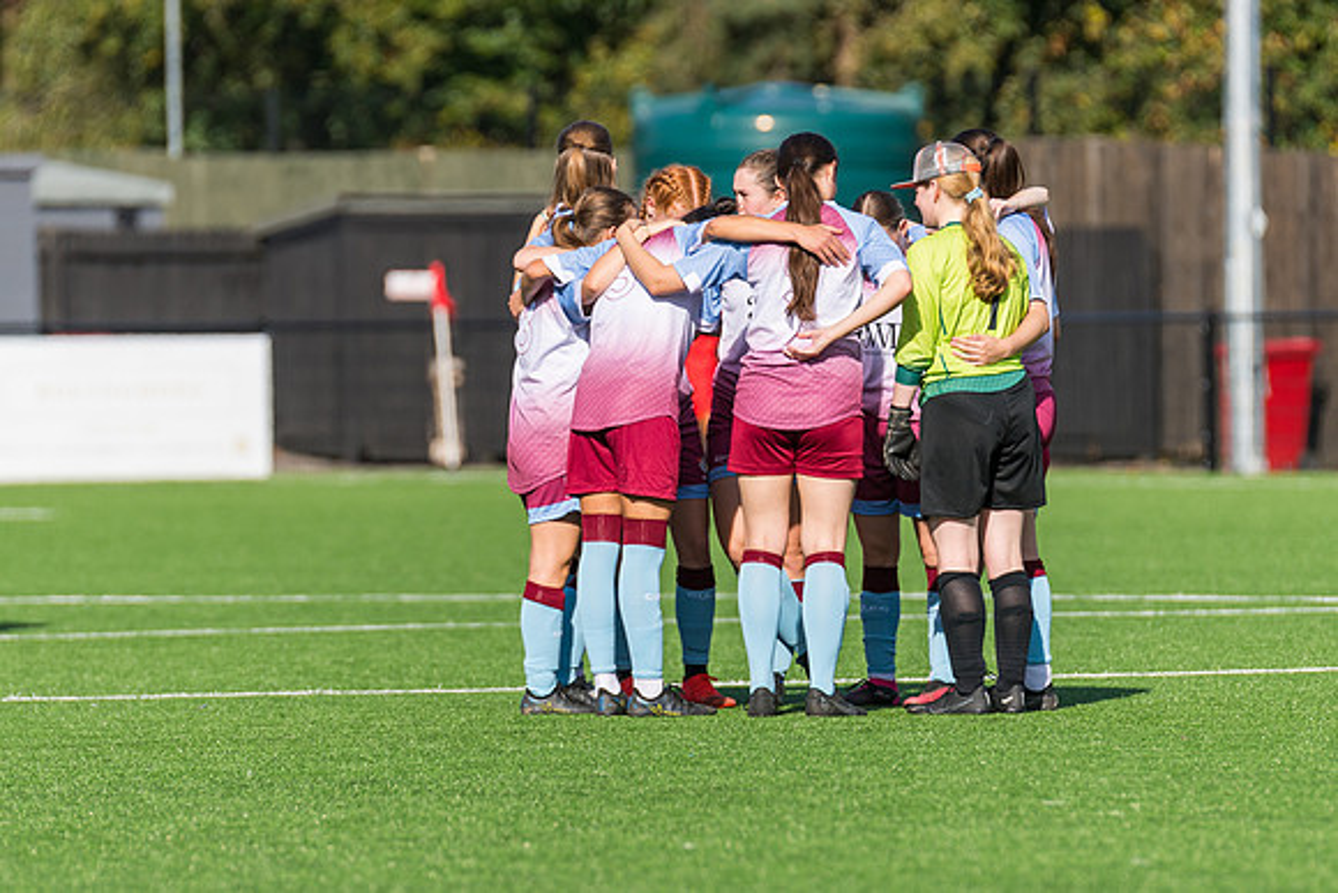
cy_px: 446
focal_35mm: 450
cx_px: 669
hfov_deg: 4.6
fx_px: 16728
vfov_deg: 3.1
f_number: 4
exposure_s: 1/2000
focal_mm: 300
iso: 200
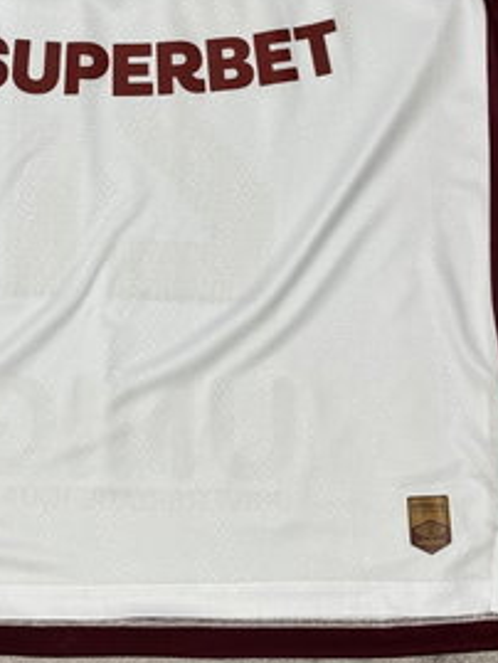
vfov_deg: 19.0
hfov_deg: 14.4
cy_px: 208
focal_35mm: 103
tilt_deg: -84.5
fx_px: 1974
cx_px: 195
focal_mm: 5.96
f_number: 1.6
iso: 125
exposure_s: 1/50
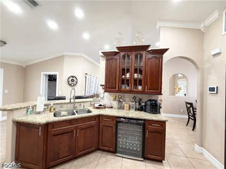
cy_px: 84
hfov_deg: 102.1
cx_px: 113
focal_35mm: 14
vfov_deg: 85.7
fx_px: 91
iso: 320
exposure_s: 1/60
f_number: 2.2
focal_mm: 2.22
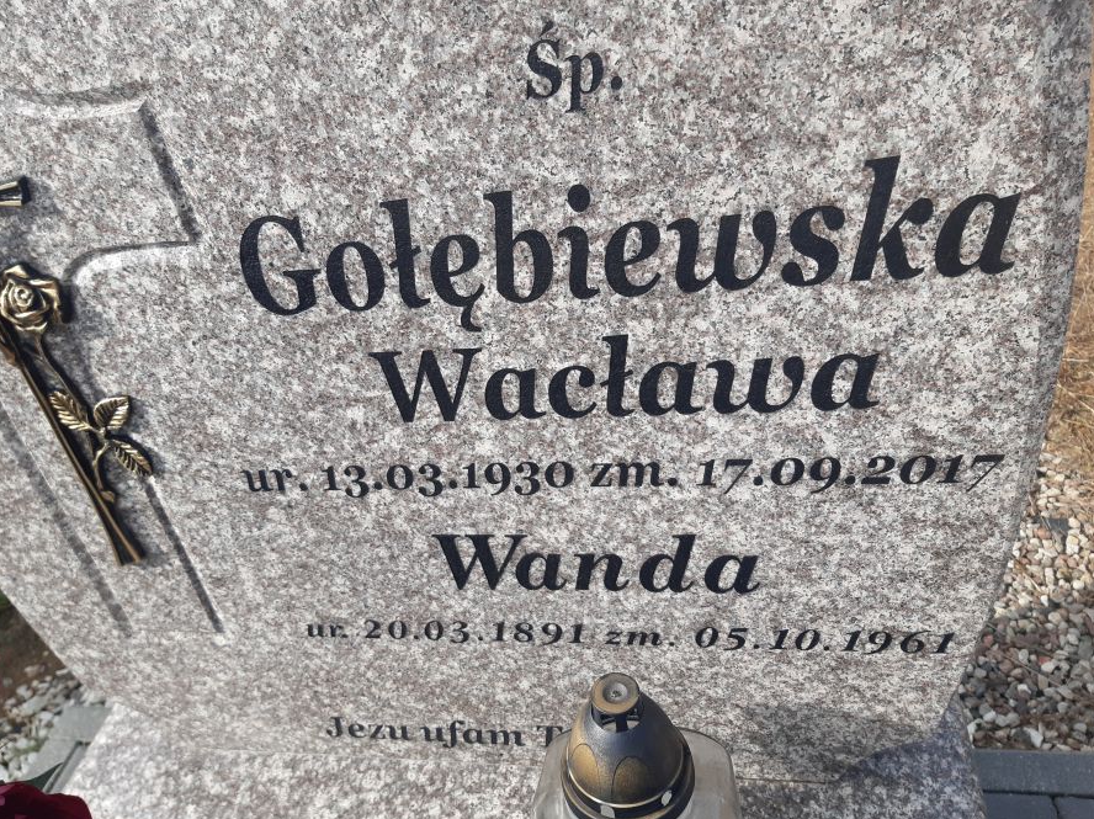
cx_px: 543
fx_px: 853
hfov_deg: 65.4
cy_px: 403
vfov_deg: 51.3
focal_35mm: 27
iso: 40
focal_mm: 3.92
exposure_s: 1/1422
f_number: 1.7
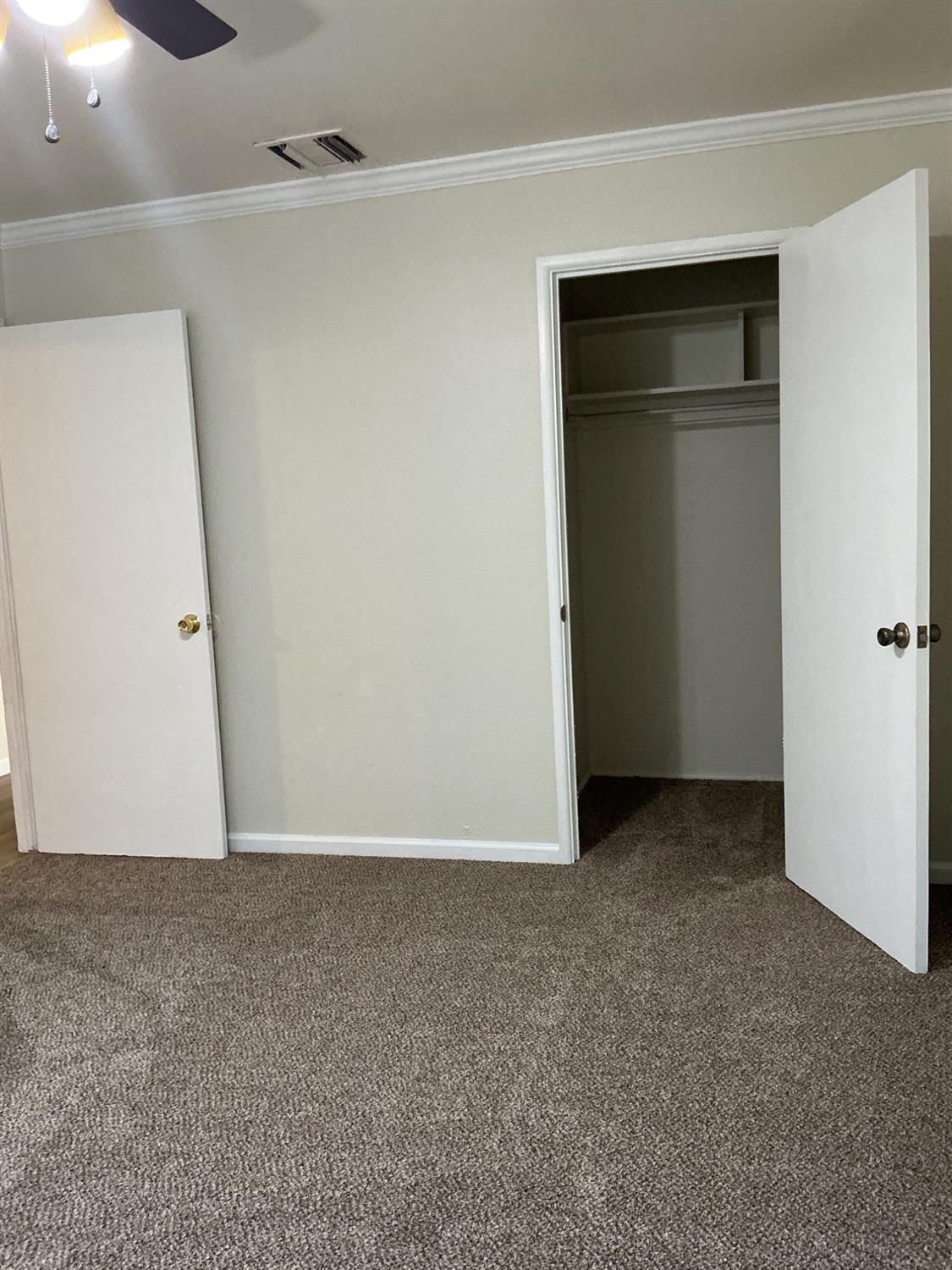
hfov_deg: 48.2
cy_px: 635
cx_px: 476
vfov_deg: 61.7
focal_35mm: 29
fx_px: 1063
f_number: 1.8
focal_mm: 3
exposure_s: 1/60
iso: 125
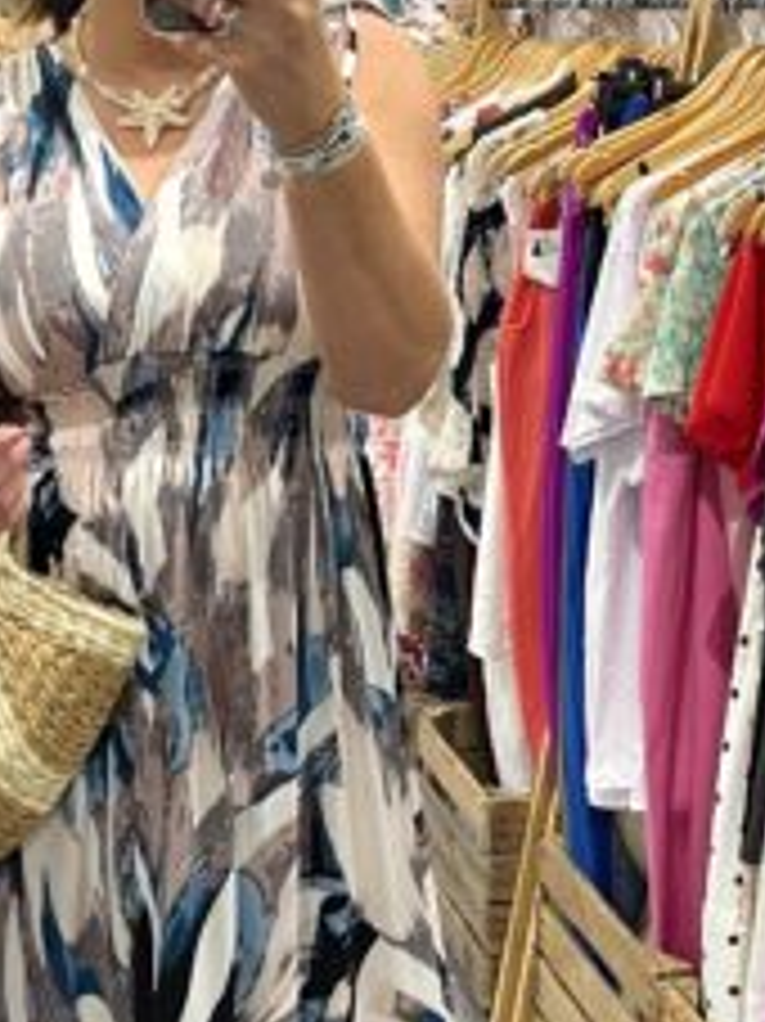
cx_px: 198
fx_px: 1298
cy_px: 594
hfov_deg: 32.3
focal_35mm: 44
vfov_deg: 42.8
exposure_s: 1/50
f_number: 1.6
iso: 125
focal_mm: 5.1
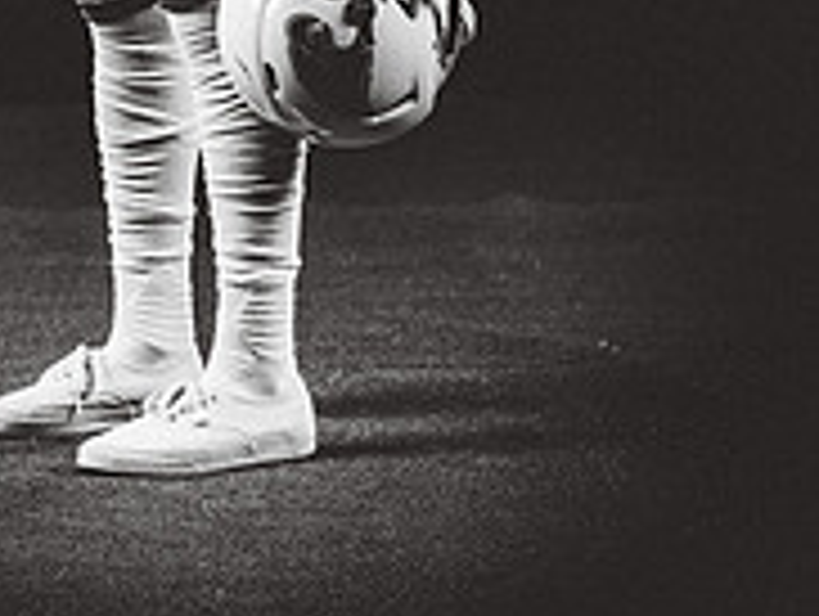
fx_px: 4786
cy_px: -369
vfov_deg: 7.2
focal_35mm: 202
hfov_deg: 9.8
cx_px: 180
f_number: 4
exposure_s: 1/160
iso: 200
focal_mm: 85
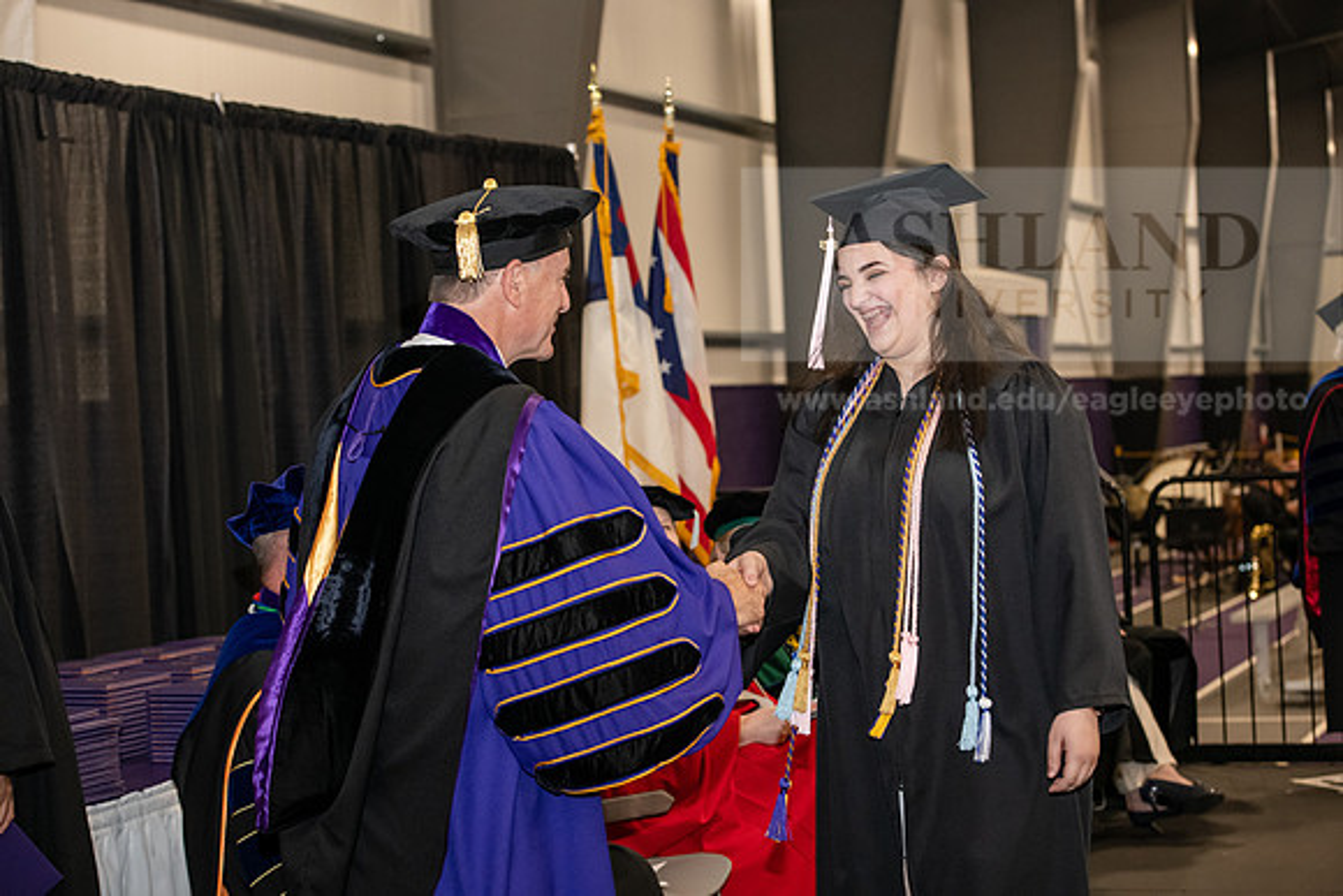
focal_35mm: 70
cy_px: 448
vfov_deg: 19.5
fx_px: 2612
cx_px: 672
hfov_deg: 28.8
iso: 2500
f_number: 5
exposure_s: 1/200
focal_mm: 70
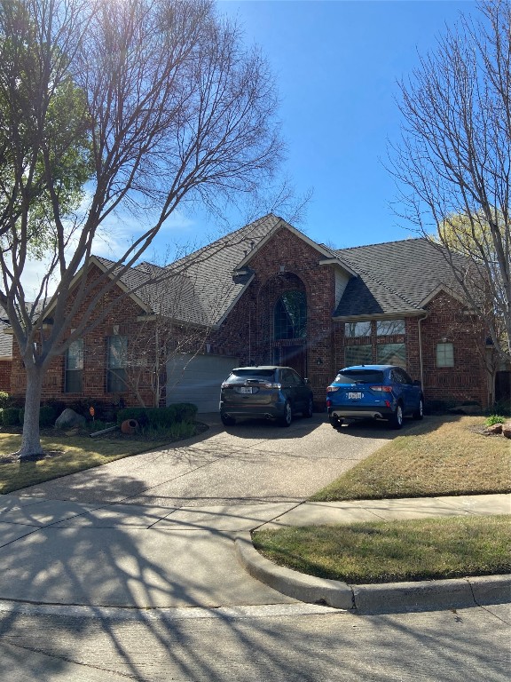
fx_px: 512
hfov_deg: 53.1
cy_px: 341
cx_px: 256
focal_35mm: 26
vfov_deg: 67.3
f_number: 1.8
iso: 32
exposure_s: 1/2410
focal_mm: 4.25
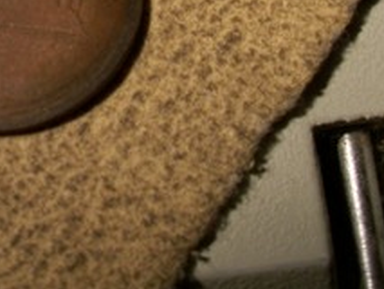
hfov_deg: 18.2
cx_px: -14
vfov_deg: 13.5
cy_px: -108
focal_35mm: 105
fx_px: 1165
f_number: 3.1
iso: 80
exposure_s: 1/80
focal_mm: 6.3
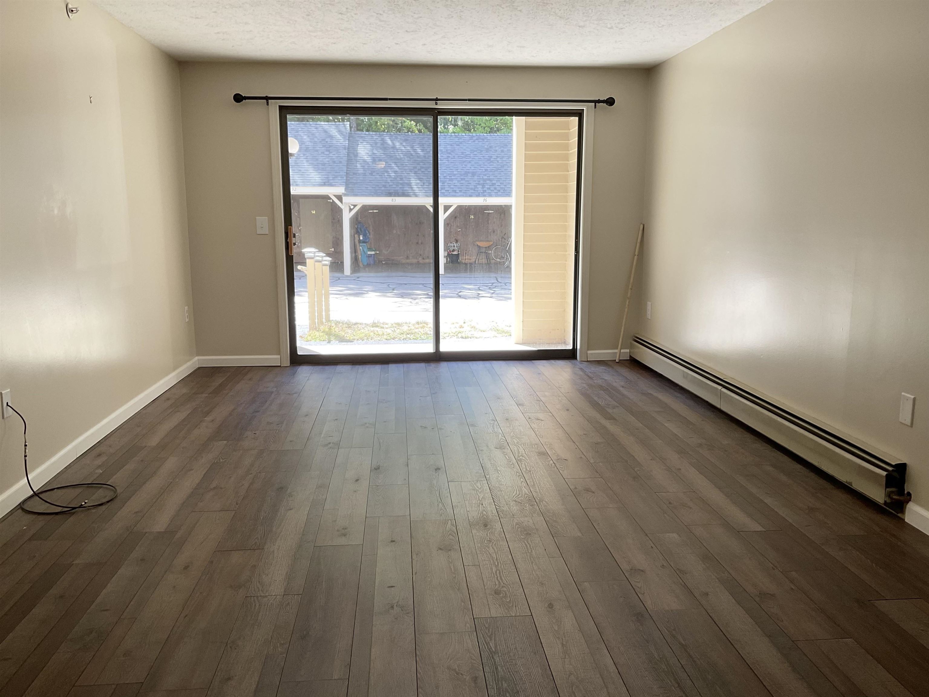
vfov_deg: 48.2
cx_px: 464
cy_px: 348
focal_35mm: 29
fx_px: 778
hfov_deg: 61.7
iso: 40
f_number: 1.8
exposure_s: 1/120
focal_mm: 3
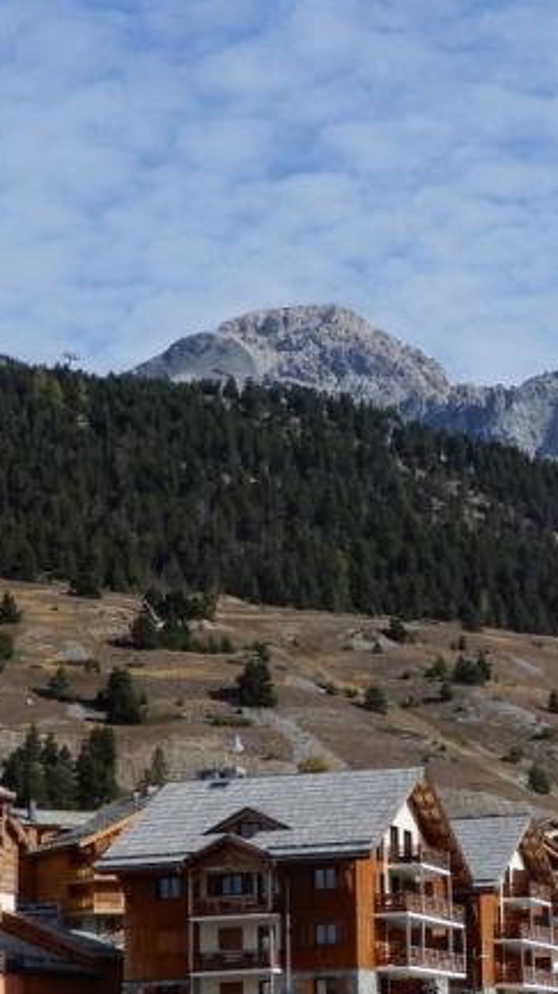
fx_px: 2582
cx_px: 682
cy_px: 576
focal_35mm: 98
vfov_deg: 21.8
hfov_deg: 12.0
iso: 80
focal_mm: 6.8
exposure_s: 1/1000
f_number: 4
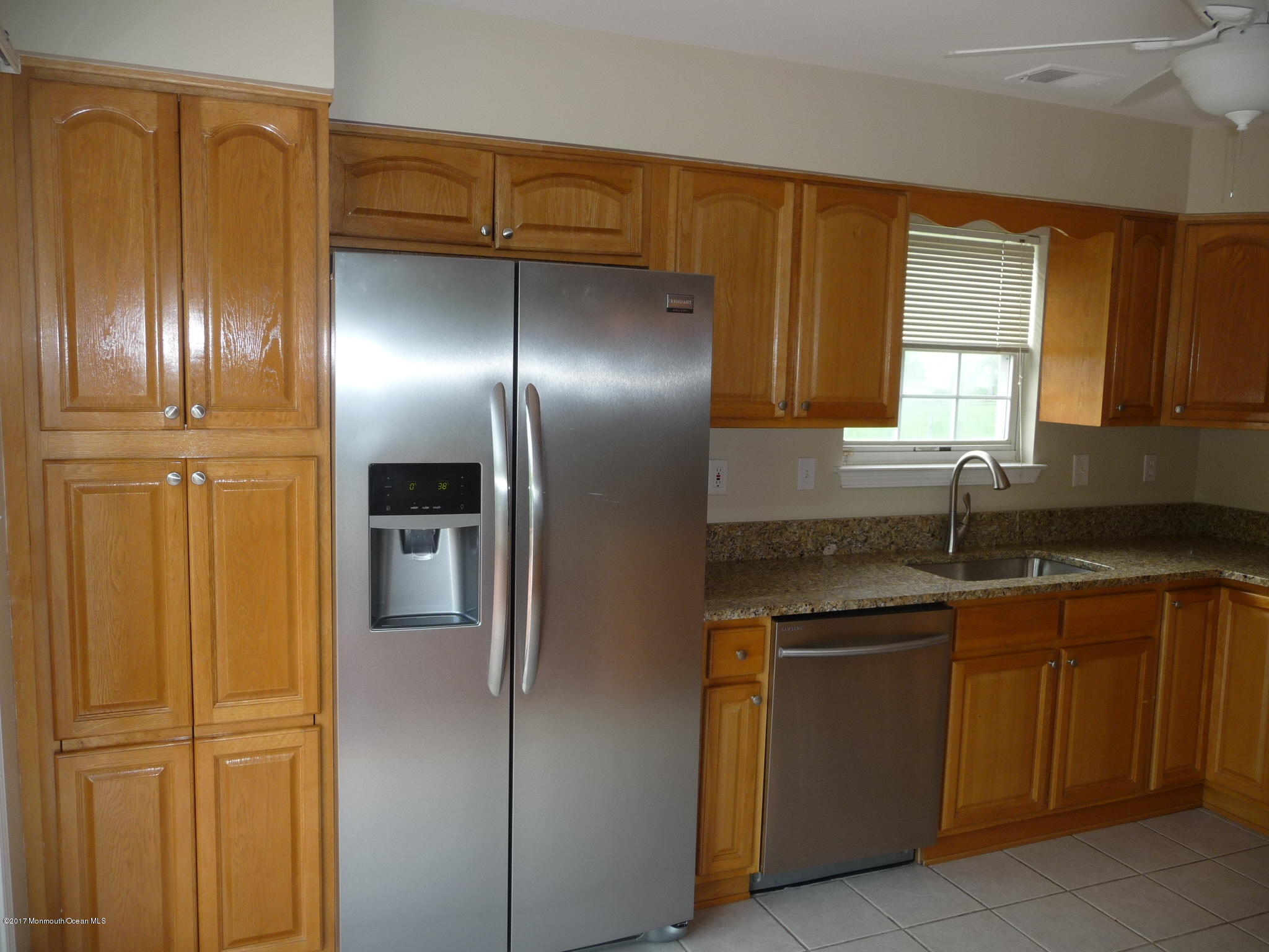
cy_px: 476
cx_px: 634
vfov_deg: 49.7
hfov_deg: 63.4
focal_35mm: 28
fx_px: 1026
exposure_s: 1/30
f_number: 3.3
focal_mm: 4.7
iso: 100
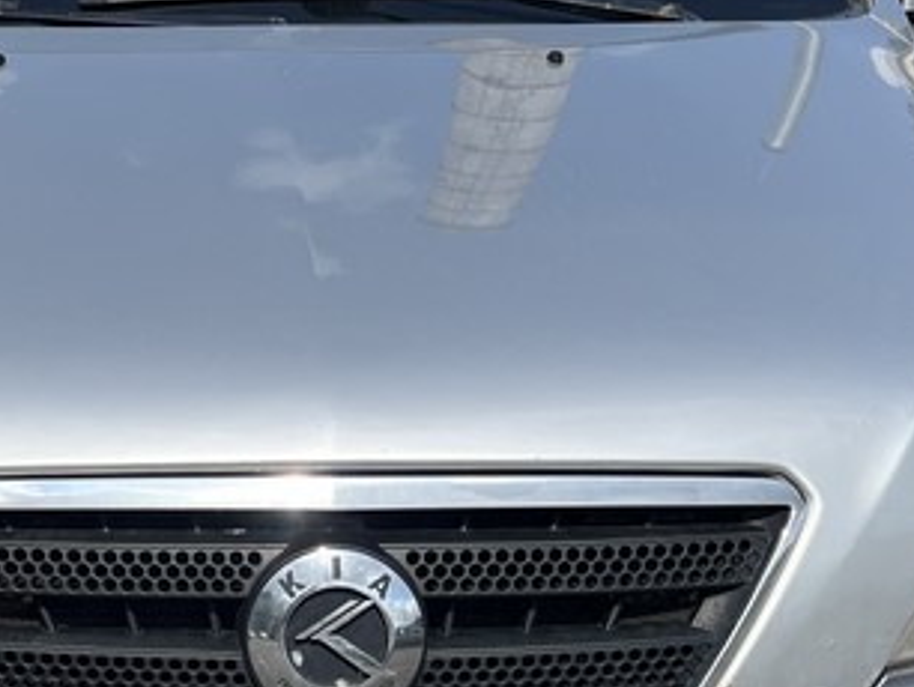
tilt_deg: -16.2
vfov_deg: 16.9
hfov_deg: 22.3
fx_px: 2299
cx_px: 236
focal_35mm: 87
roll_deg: -1.8
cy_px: 472
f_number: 1.5
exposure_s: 1/3968
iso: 50
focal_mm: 5.7
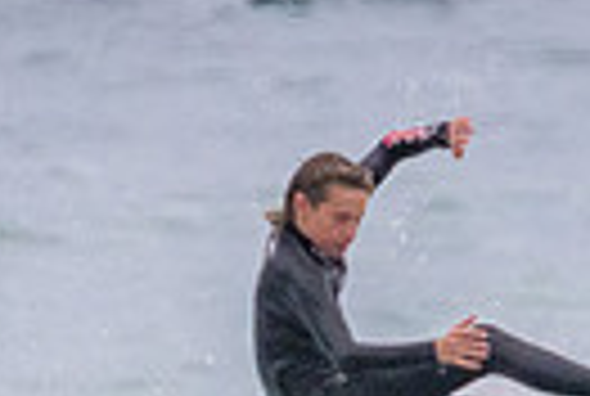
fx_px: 66526
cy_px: 726
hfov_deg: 0.5
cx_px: 300
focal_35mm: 4050
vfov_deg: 0.3
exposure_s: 1/1250
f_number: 11
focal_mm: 800
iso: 4000
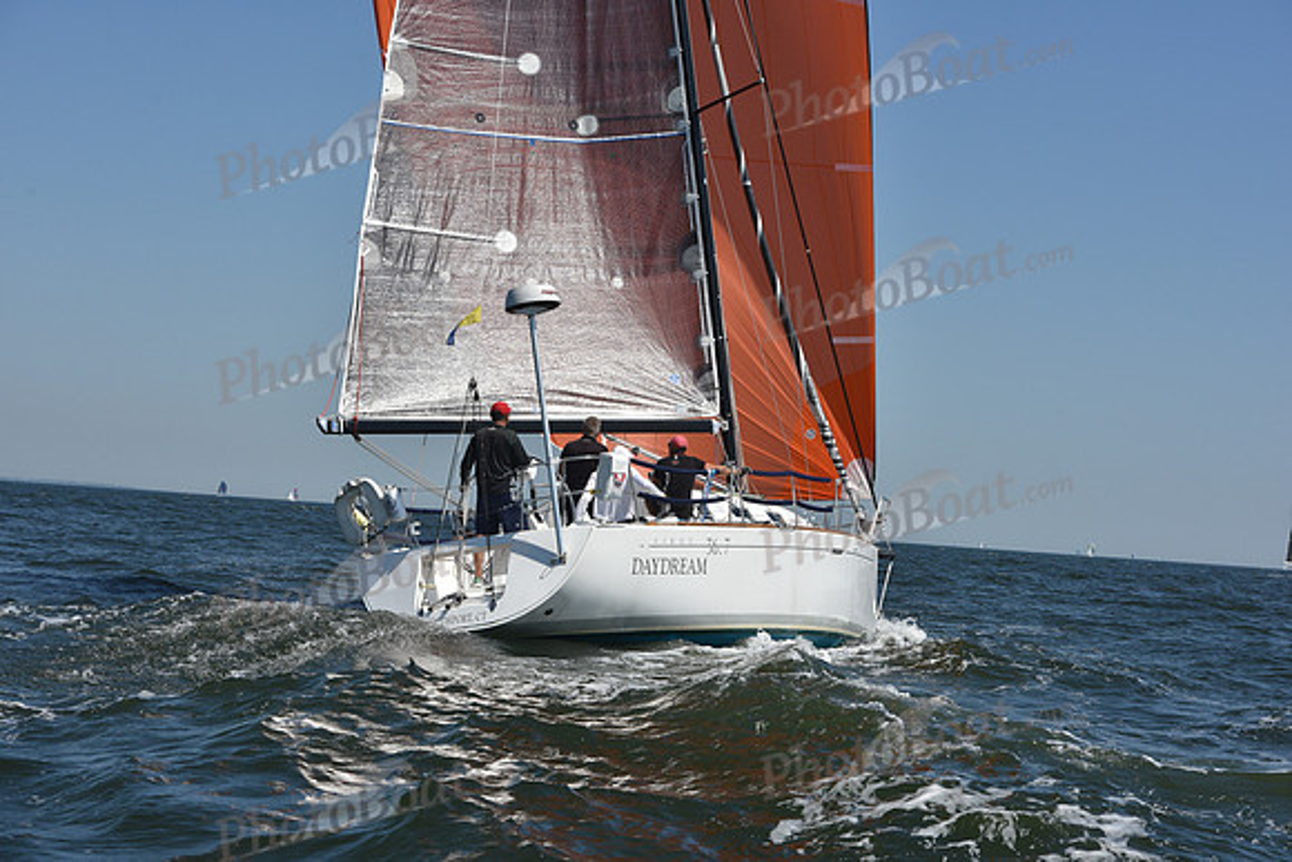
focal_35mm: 70
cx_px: 646
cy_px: 431
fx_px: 2513
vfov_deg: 19.5
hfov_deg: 28.8
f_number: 9
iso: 250
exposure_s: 1/1250
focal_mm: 70
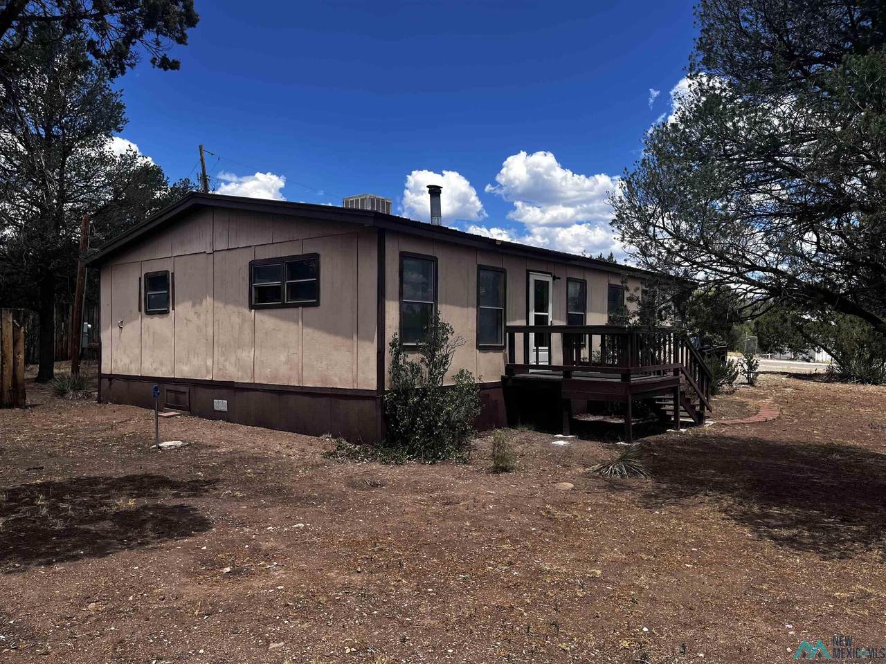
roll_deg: +0.2
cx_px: 443
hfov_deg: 67.3
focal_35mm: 26
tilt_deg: -1.2
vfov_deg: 53.1
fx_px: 665
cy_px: 332
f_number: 1.6
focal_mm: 5.1
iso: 50
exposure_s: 1/2513
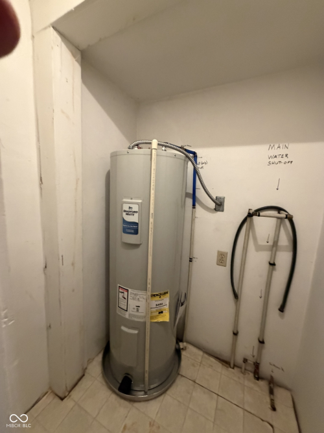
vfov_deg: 102.1
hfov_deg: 85.7
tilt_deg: -6.4
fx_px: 175
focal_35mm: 14
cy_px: 216
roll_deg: -2.4
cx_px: 162
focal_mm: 2.22
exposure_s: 1/60
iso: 640
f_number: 2.2
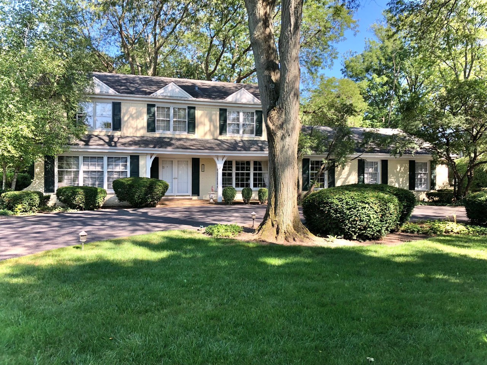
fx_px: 394
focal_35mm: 28
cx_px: 244
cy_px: 182
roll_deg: +0.3
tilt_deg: -1.0
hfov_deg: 63.4
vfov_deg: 49.7
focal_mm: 3.99
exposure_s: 1/201
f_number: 1.8
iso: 20
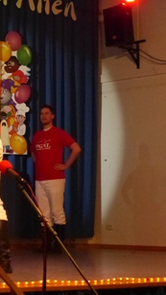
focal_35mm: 117
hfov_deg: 10.1
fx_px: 914
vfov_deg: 18.2
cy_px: 90
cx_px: -69
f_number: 2.8
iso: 800
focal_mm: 9.9
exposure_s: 1/125
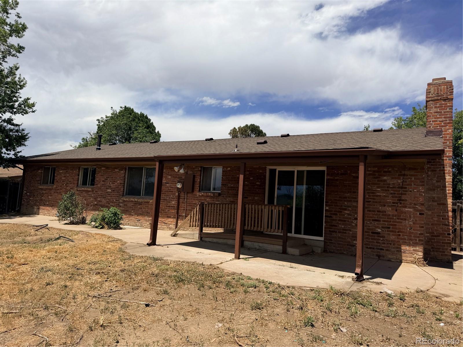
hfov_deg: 71.6
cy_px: 174
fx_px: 321
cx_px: 232
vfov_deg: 56.8
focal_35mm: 24
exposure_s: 1/10309
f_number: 1.78
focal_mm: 6.76
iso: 80
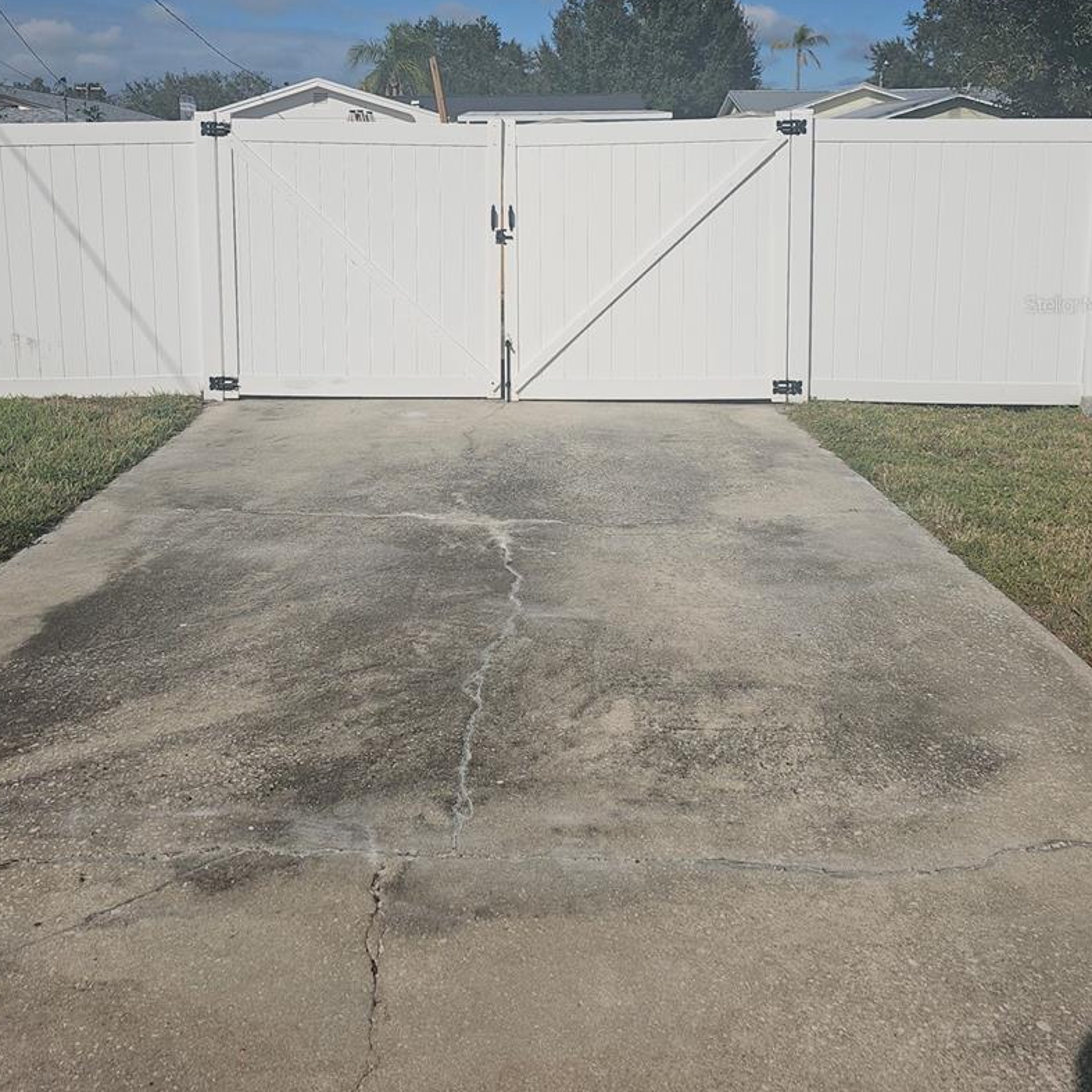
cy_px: 304
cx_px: 500
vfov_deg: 50.8
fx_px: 1106
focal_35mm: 31
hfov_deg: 52.5
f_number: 1.7
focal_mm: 6.3
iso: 10
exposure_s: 1/2790
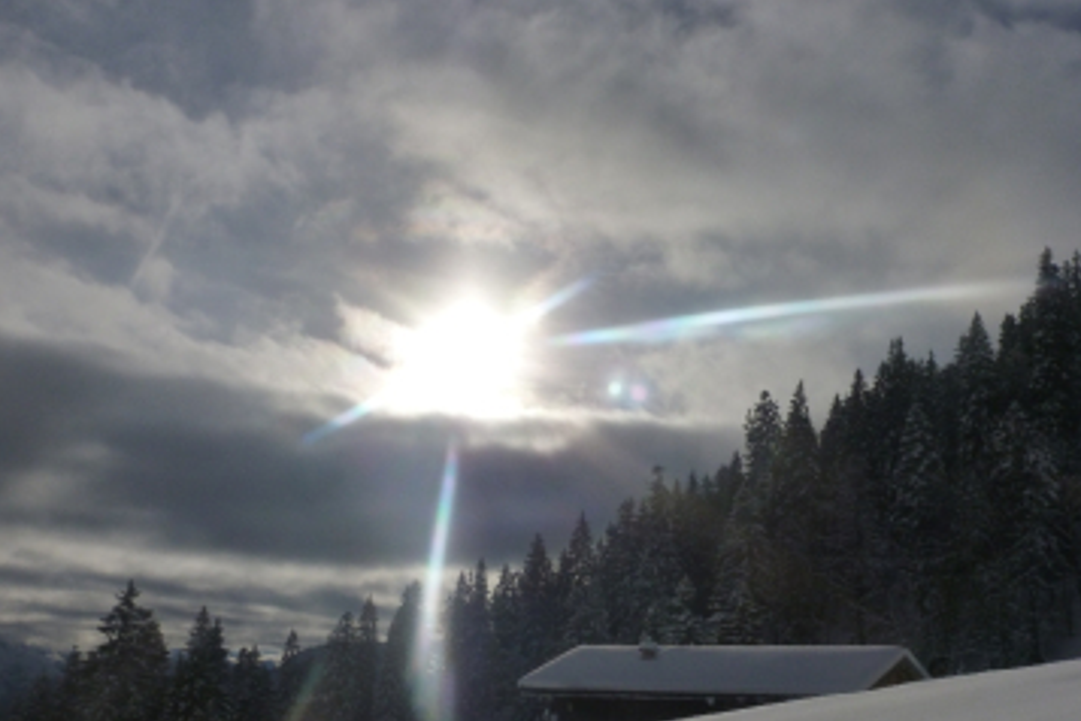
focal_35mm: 43
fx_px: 1291
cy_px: 379
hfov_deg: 45.4
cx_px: 542
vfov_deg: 31.2
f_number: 6.3
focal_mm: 7.4
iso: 160
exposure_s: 1/4000
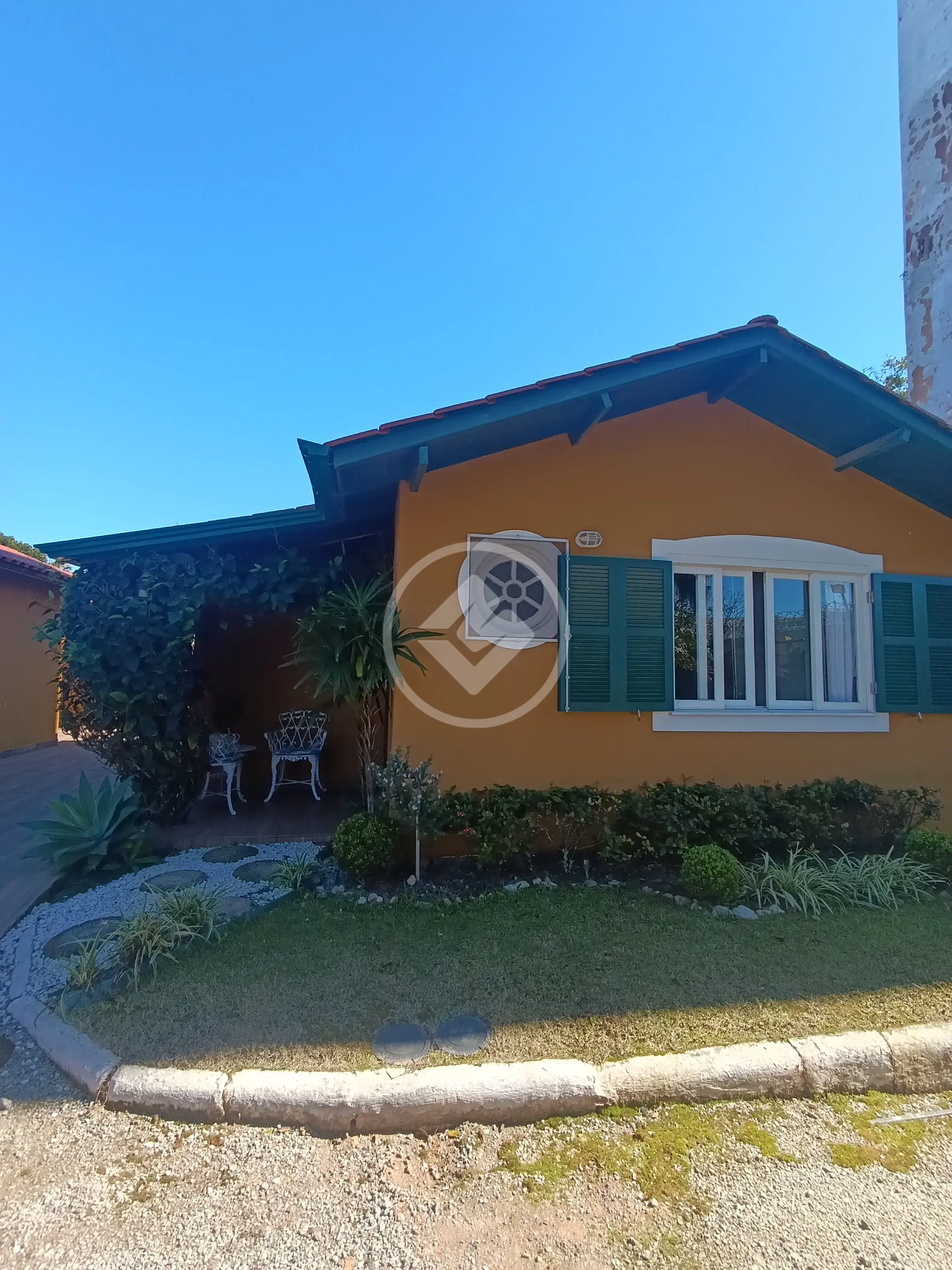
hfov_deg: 78.1
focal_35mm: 16
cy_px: 635
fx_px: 587
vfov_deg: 94.5
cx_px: 476
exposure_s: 1/374
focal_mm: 1.65
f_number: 2.2
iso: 50
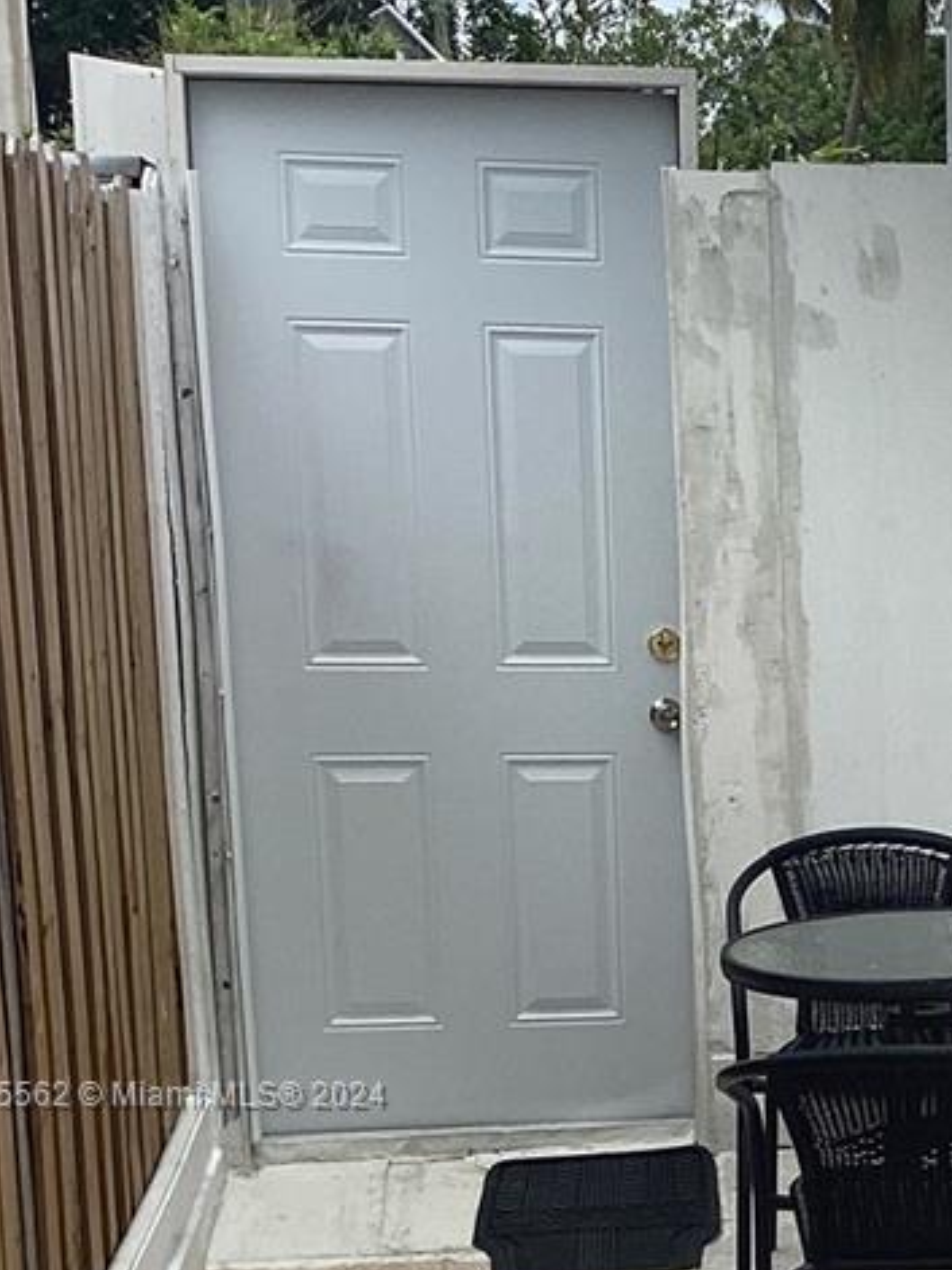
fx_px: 2898
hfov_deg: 17.8
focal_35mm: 79
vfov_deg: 24.2
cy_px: 1097
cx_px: 1106
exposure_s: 1/959
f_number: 2.4
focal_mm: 3.3
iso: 25
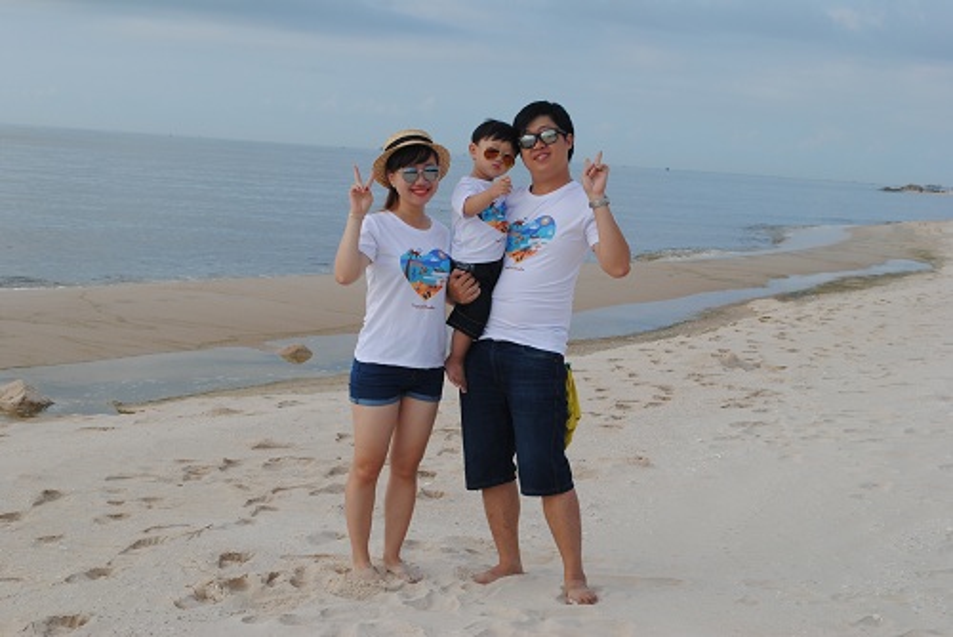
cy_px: 318
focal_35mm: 63
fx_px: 1669
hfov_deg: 31.9
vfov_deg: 21.6
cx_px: 476
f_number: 9
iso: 100
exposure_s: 1/125
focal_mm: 42
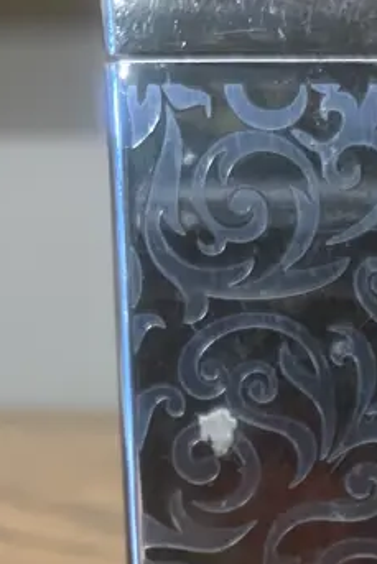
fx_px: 1365
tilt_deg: -16.5
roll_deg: +0.4
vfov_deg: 21.1
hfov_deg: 15.3
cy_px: 743
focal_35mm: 87
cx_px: 405
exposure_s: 1/33
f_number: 1.8
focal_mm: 3.99
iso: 250
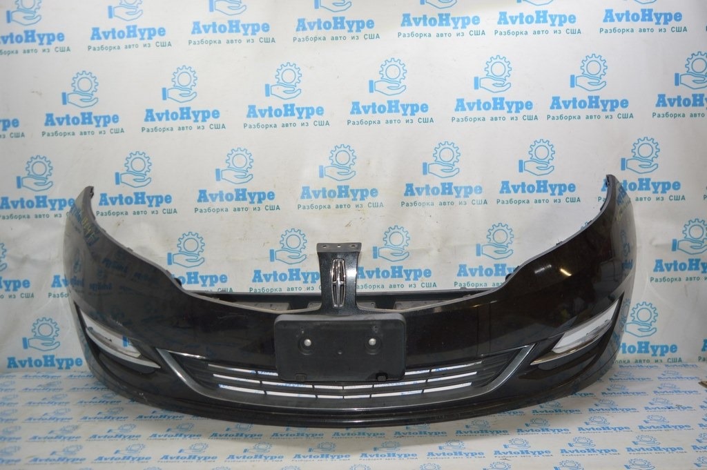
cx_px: 354
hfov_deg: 59.5
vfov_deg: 41.6
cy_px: 235
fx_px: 618
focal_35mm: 32
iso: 125
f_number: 3.8
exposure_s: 1/30
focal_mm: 21
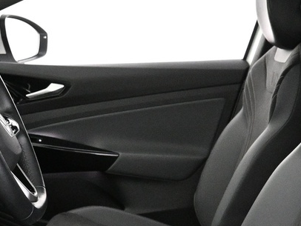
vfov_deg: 16.0
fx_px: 800
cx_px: 24
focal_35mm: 92
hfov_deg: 20.8
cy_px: 161
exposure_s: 1/80
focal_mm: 16
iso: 4000
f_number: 3.5
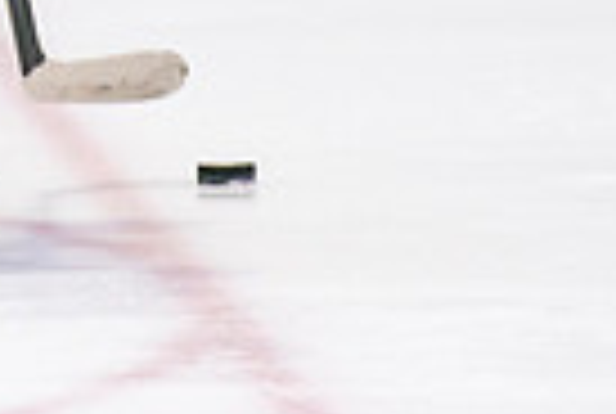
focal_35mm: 1072
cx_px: -239
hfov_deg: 1.9
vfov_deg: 1.3
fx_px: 18383
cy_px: -58
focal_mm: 160
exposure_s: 1/640
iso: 640
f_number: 2.8
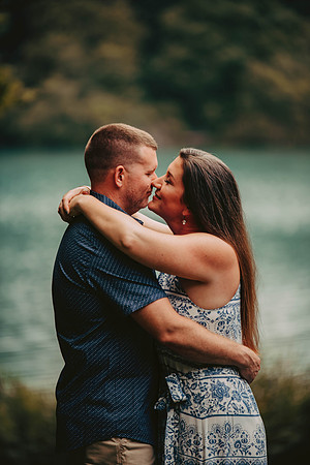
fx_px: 2583
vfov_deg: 10.3
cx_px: 155
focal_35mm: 200
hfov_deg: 6.9
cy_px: 232
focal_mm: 200
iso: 320
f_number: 2.8
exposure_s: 1/125
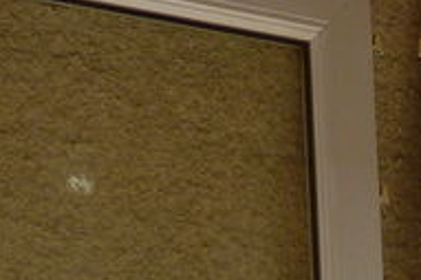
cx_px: 428
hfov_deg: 14.8
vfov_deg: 8.6
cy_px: 807
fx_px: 1589
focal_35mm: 136
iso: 80
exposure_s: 1/250
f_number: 4
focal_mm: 4.1
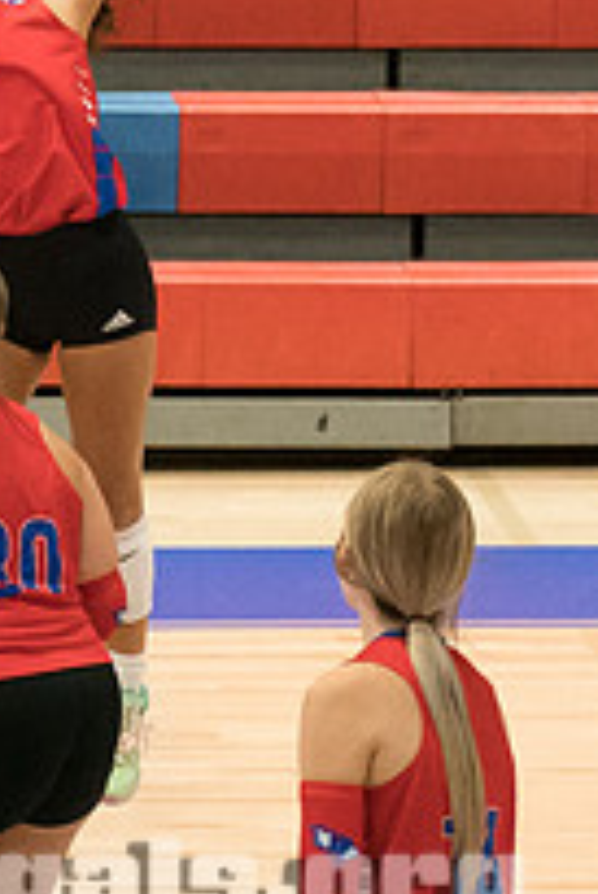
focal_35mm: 438
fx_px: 10894
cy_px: 84
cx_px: 144
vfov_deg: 4.7
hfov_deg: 3.1
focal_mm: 70
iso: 4000
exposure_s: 1/1000
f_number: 2.8
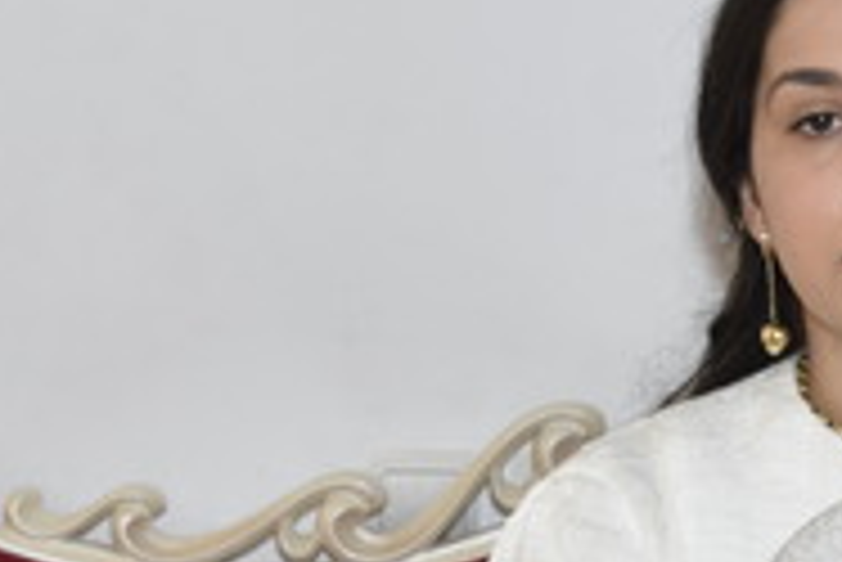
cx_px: 1049
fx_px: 3300
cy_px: 758
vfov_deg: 9.6
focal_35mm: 141
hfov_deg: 14.0
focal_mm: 22
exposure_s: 1/60
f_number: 5.6
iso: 400
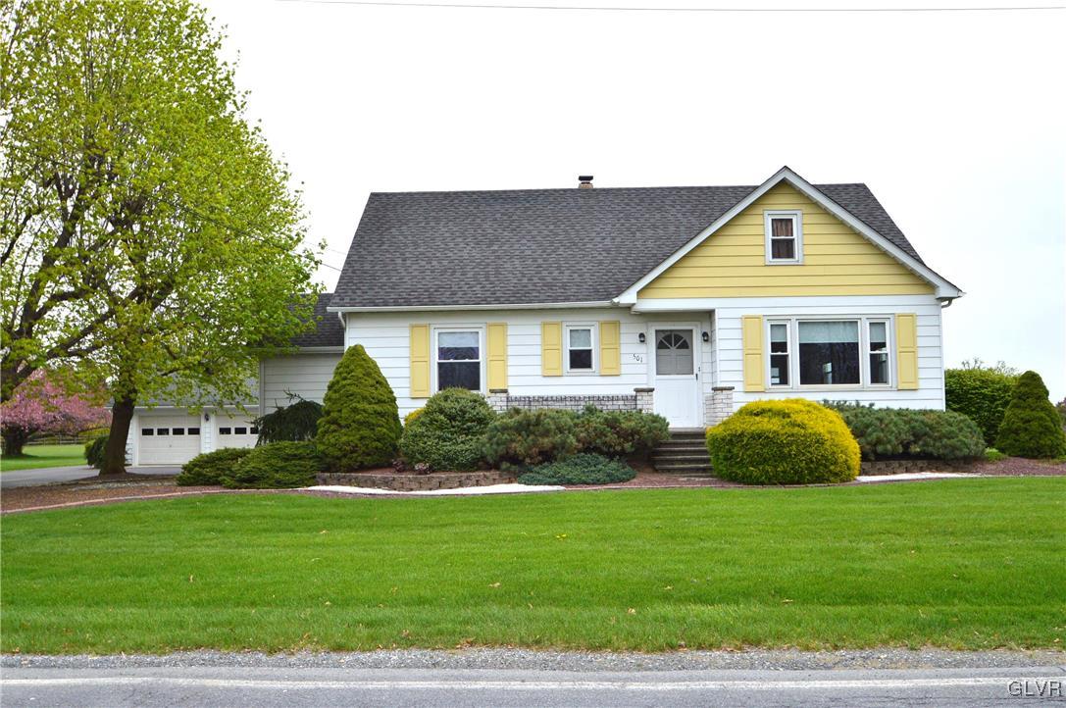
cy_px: 354
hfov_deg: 59.5
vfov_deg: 41.6
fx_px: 932
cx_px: 533
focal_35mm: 32
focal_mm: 21
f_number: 10
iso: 400
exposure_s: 1/250
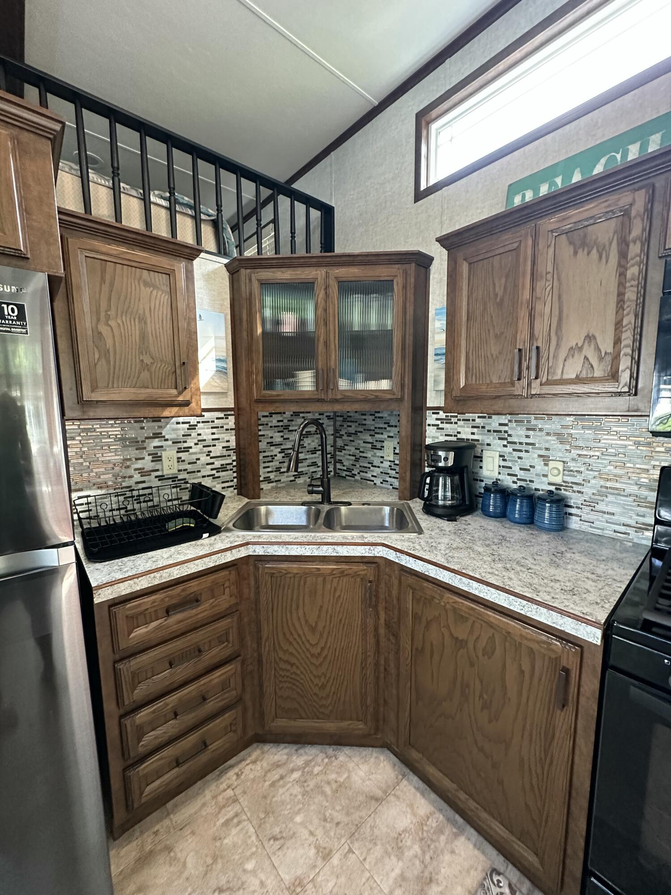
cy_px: 448
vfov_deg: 102.1
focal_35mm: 14
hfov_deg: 85.7
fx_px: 362
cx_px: 336
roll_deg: +0.9
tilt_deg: -6.4
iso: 640
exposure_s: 1/60
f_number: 2.2
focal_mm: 2.22
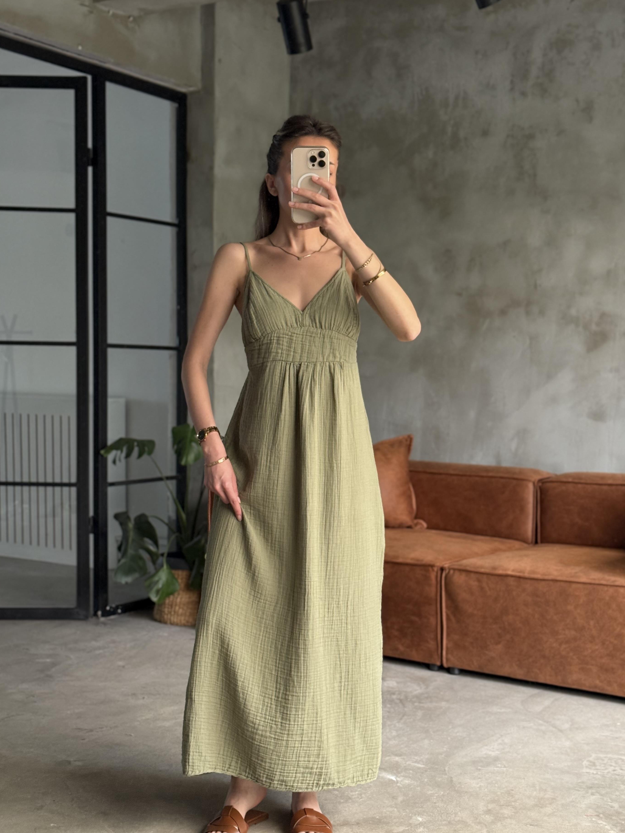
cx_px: 284
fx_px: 1276
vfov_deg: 36.2
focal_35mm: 53
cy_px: 420
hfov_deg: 27.5
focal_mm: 6.76
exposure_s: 1/60
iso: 250
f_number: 1.78
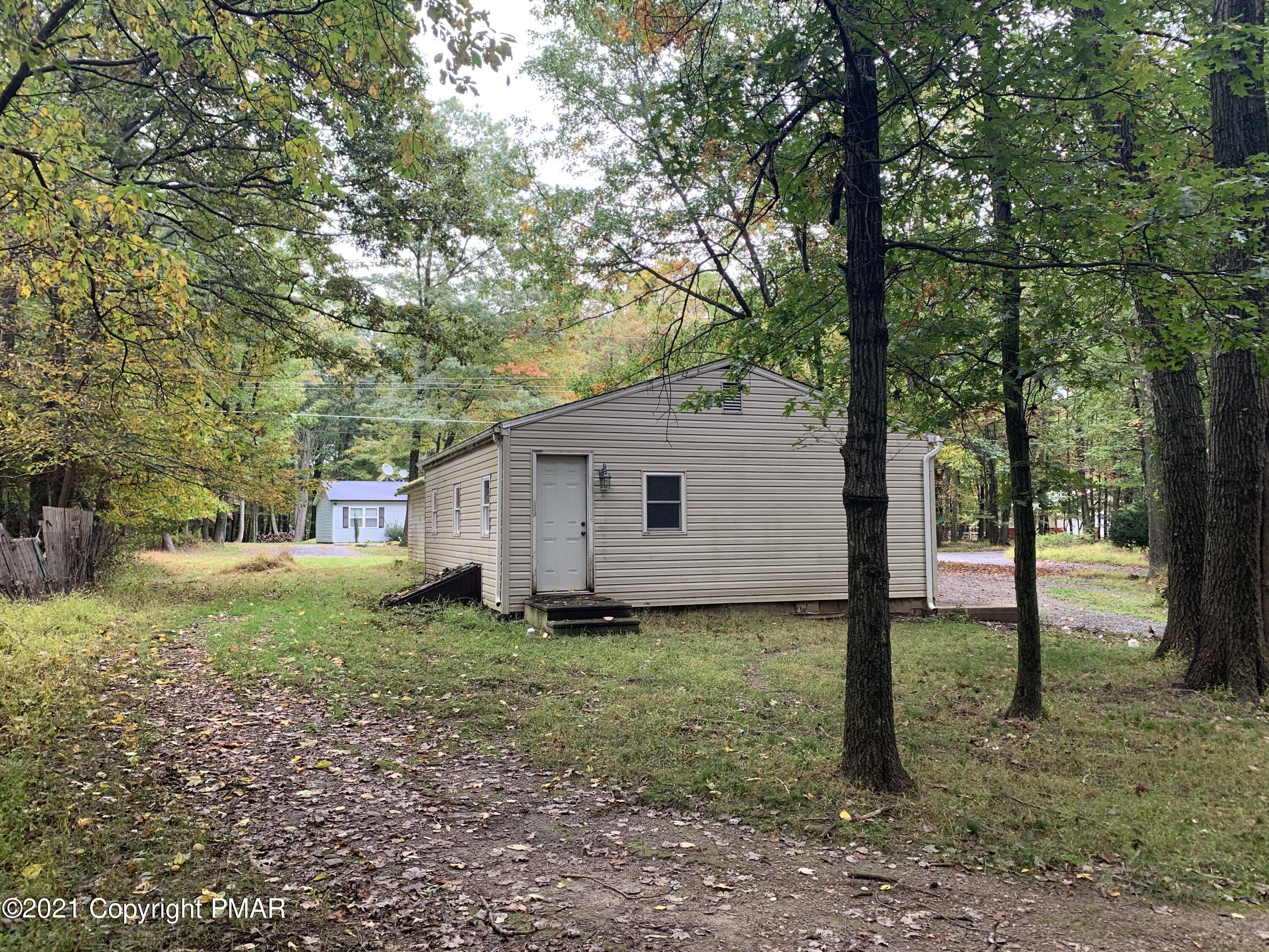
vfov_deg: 53.1
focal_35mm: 26
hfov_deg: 67.3
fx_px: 953
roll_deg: +1.4
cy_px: 476
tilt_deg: +3.6
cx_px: 634
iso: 50
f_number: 1.8
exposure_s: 1/121
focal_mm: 4.25
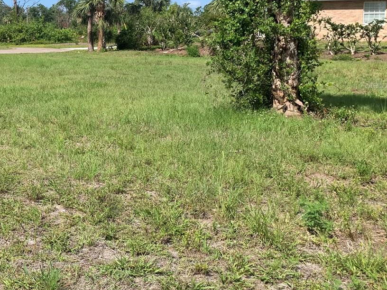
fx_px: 570
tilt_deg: -1.6
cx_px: 30
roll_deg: -0.9
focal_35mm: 51
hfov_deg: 35.1
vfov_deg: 28.3
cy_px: 84
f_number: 1.8
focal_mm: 4.25
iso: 25
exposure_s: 1/1953
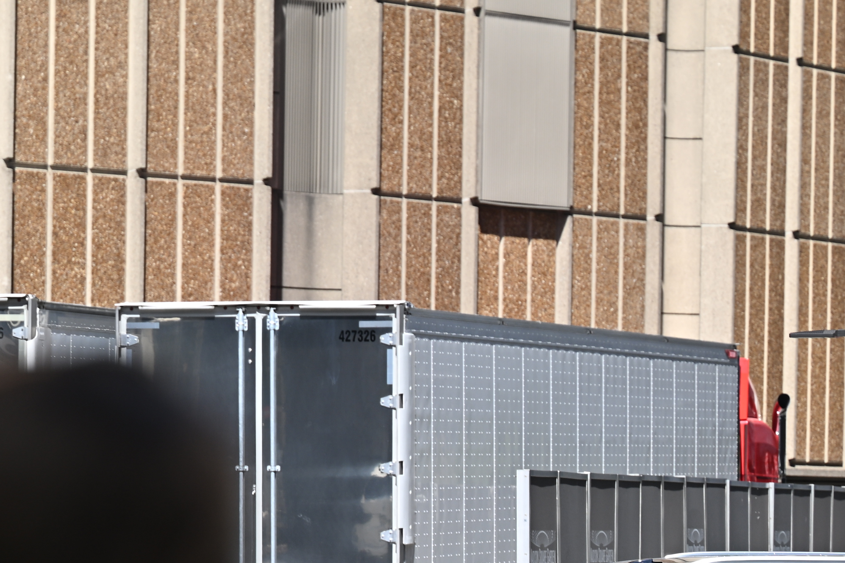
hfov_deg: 8.7
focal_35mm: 236
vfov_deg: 5.8
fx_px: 5539
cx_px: 431
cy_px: 668
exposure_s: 1/1000
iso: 64
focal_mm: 76
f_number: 2.8
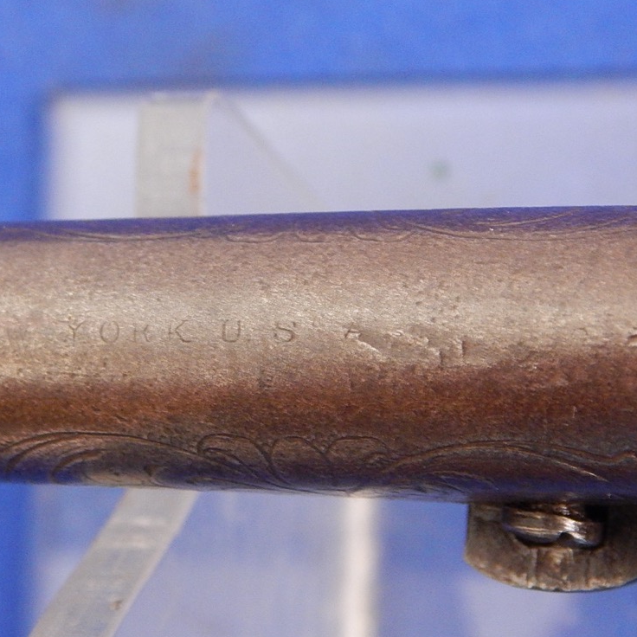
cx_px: 197
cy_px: 299
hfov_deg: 16.4
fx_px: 2207
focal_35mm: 106
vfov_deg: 16.4
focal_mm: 12.3
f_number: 4.1
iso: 560
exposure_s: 1/8
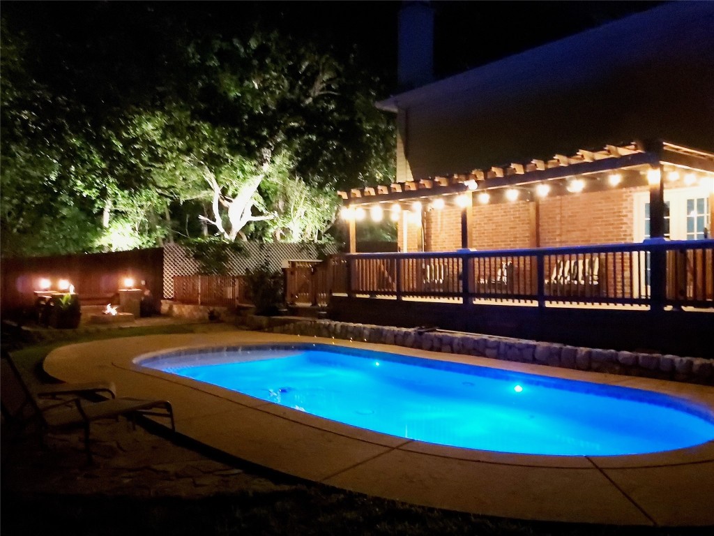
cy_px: 268
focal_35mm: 24
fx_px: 495
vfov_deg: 56.8
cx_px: 357
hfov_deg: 71.6
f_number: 1.8
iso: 3200
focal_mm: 4.6
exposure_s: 1/10
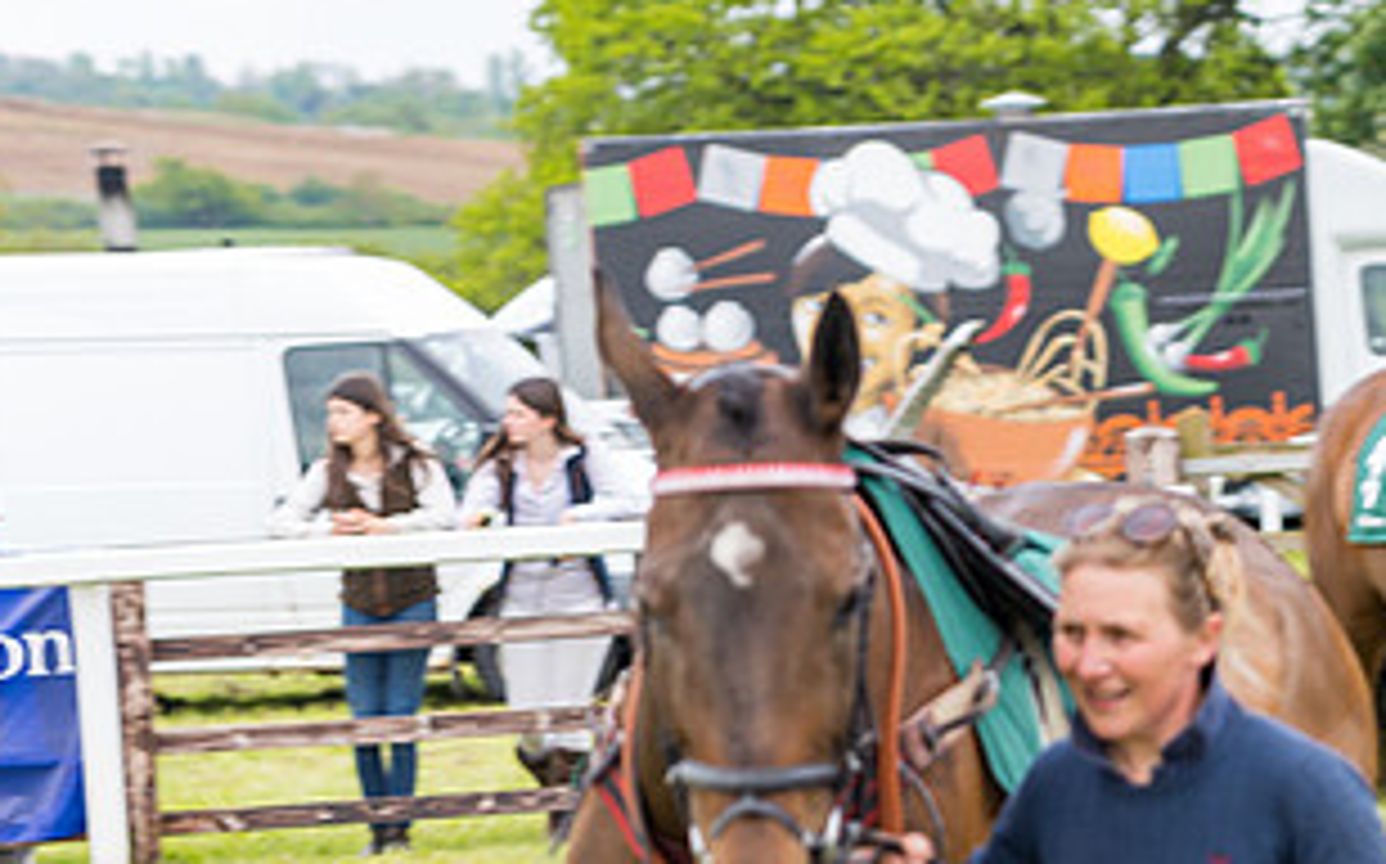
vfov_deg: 5.5
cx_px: 1250
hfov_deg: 8.8
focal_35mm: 239
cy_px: 845
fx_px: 9021
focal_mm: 105
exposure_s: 1/100
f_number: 4
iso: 50
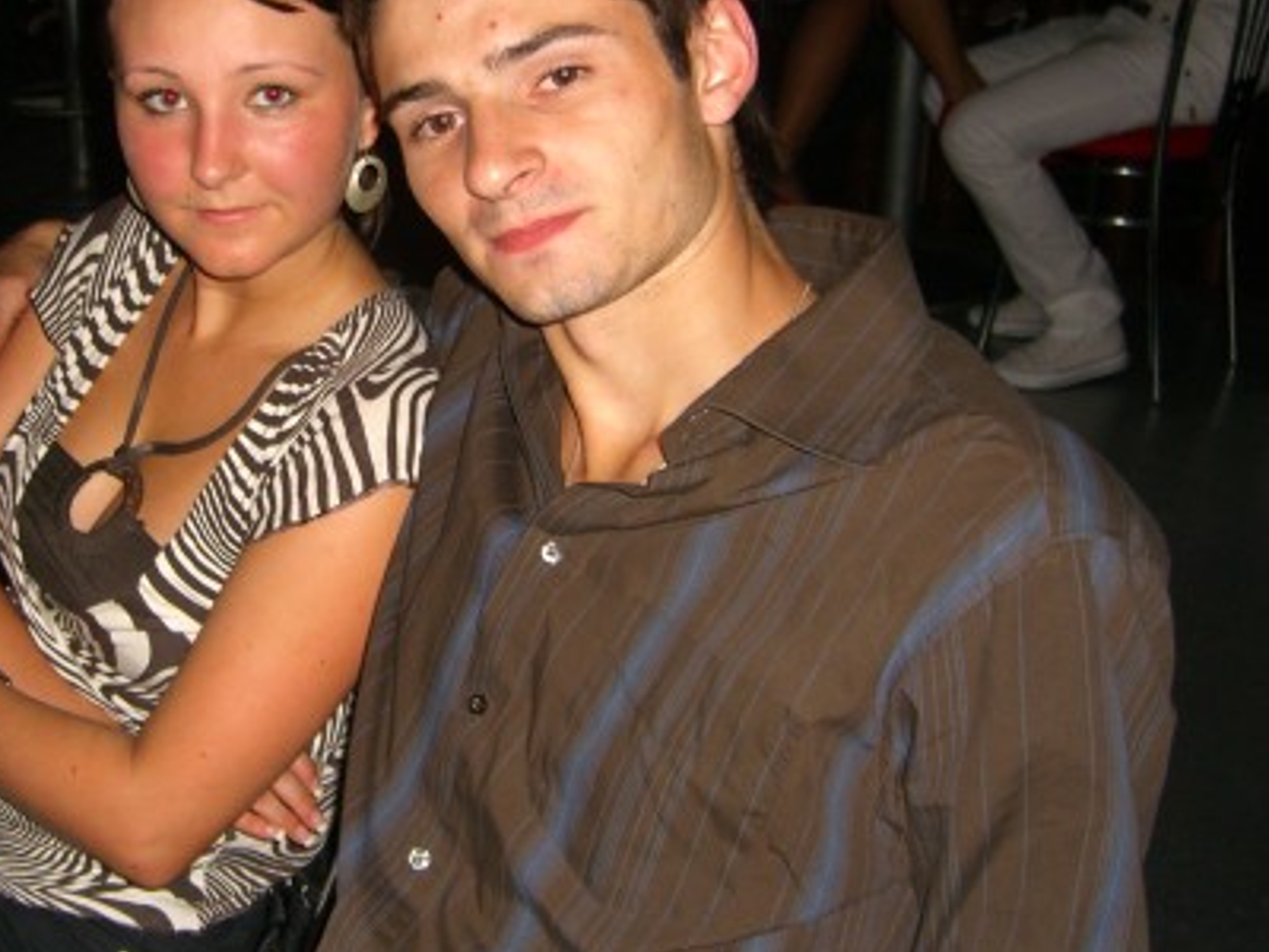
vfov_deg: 25.6
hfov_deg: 33.4
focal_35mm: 57
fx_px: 2090
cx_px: 397
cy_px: 384
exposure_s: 1/60
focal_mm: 7.9
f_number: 2.8
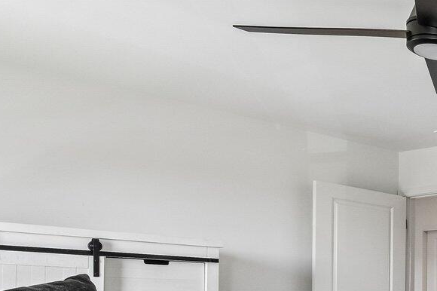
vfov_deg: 23.9
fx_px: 643
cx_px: 666
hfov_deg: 26.4
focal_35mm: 53
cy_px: 316
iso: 400
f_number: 8
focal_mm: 10
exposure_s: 1/40
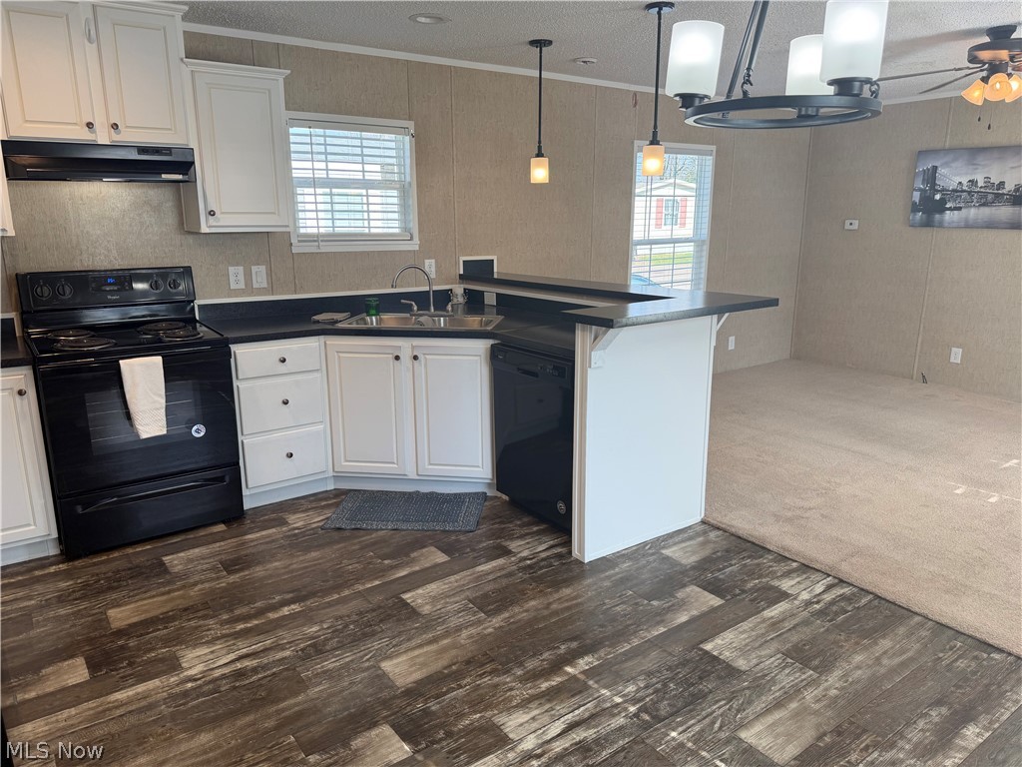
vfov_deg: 56.8
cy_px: 384
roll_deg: -0.4
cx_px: 511
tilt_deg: -13.7
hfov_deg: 71.6
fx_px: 709
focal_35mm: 24
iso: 100
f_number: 1.78
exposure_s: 1/189
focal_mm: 6.76
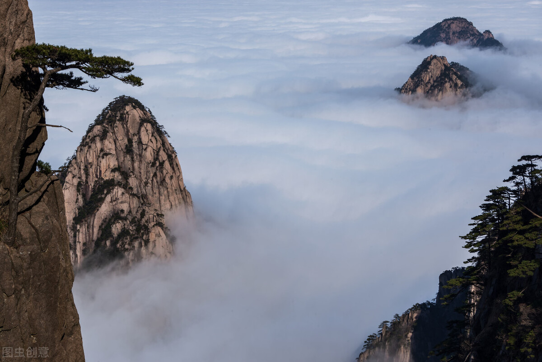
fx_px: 1084
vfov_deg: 18.9
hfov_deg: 28.1
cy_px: 181
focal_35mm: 72
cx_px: 271
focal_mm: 72
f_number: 16
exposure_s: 1/80
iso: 200
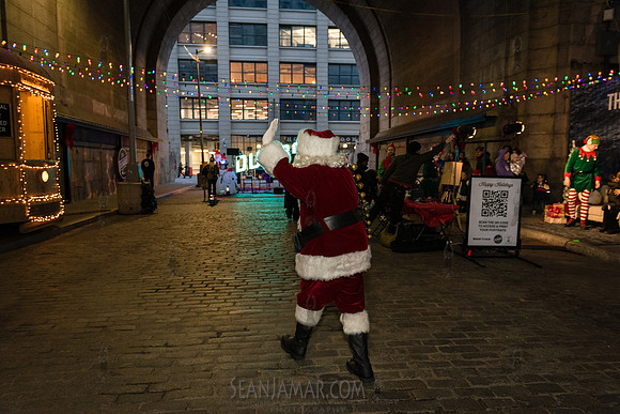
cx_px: 312
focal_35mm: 24
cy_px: 207
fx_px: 419
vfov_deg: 52.5
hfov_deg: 72.9
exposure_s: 1/125
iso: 4000
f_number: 4
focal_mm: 24
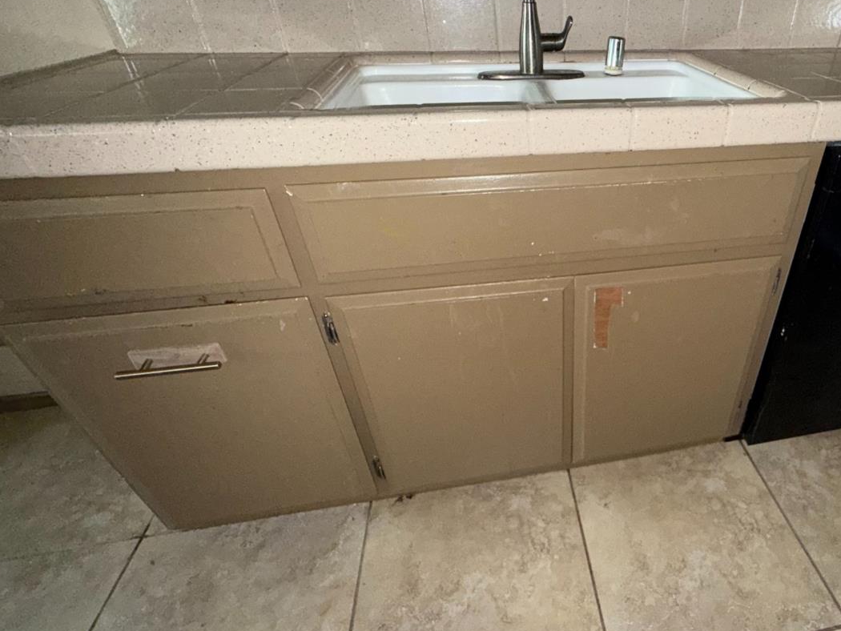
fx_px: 486
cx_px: 588
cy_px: 310
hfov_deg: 77.9
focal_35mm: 20
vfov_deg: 66.0
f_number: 2.2
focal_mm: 2.22
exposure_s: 1/47
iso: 250
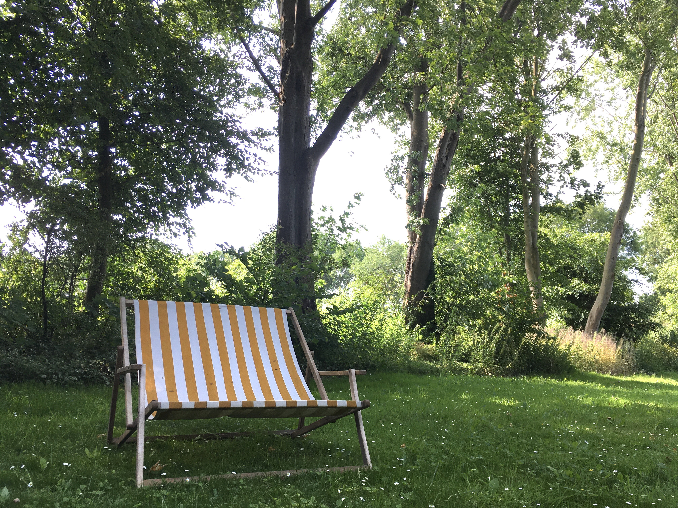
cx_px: 339
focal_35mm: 29
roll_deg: -3.3
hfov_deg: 61.7
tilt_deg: +7.3
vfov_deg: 48.2
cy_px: 254
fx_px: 568
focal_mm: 4.15
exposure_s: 1/295
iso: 25
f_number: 2.2
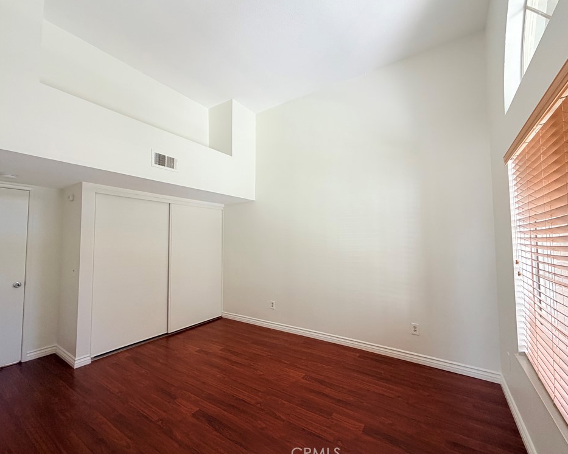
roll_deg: +1.4
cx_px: 279
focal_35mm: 15
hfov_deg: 96.8
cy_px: 228
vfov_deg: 84.0
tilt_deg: +3.0
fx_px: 252
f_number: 2.2
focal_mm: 2.22
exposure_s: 1/121
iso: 250
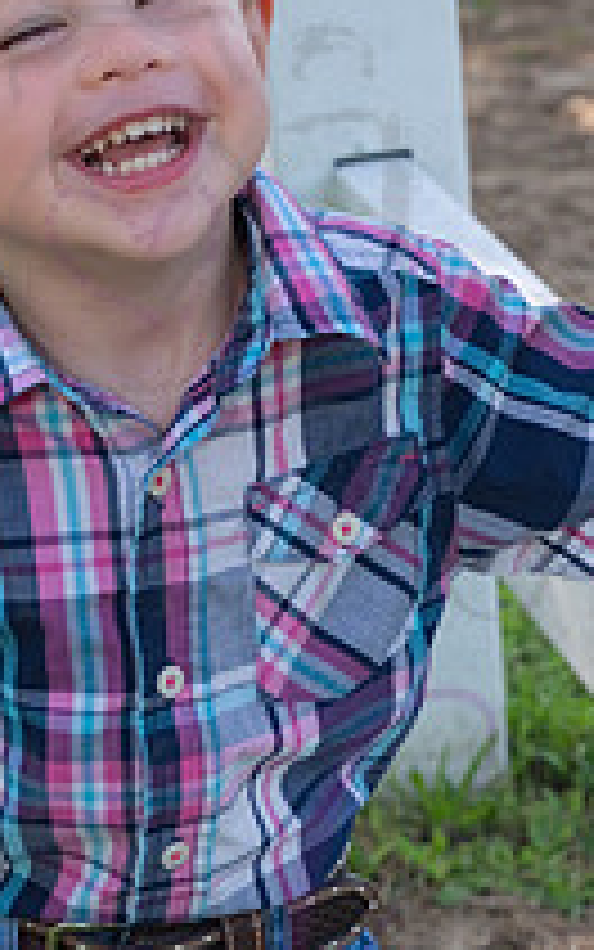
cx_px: 158
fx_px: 3184
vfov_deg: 16.8
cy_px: 774
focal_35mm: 123
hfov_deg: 10.6
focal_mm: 44
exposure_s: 1/200
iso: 400
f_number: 6.3
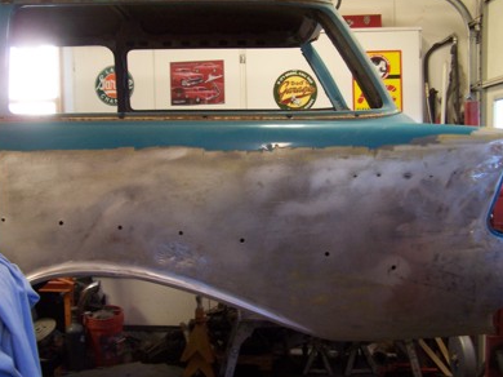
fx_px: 566
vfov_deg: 36.8
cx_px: 248
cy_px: 188
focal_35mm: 39
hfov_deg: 47.9
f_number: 2.8
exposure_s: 1/8
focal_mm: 6.3
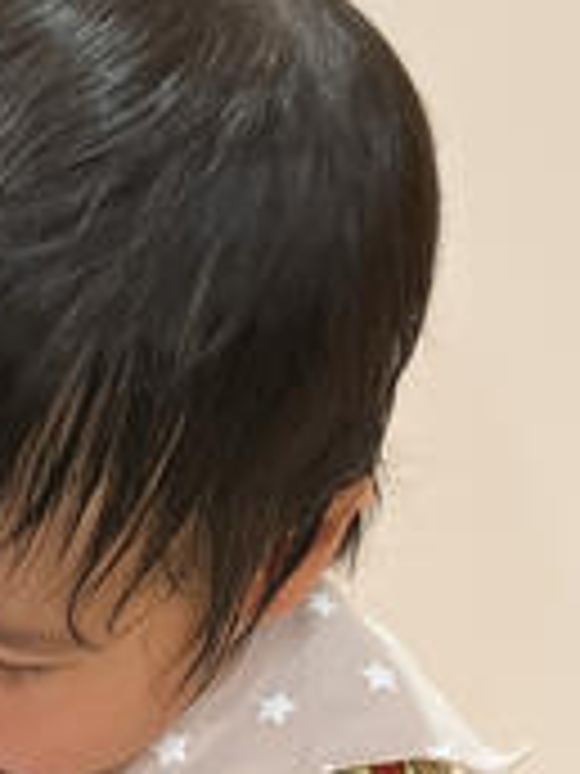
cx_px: -247
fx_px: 1944
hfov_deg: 15.8
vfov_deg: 20.7
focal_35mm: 87
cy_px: 974
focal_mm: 3.99
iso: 80
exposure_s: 1/50
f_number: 1.8
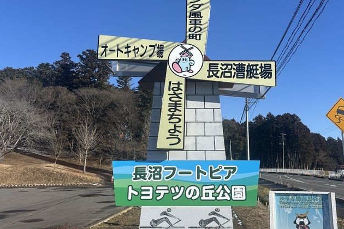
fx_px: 334
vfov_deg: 37.8
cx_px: 189
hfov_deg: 54.3
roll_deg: +0.2
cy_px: 102
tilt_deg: +10.8
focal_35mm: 35
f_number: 1.6
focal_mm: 5.96
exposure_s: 1/3311
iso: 50
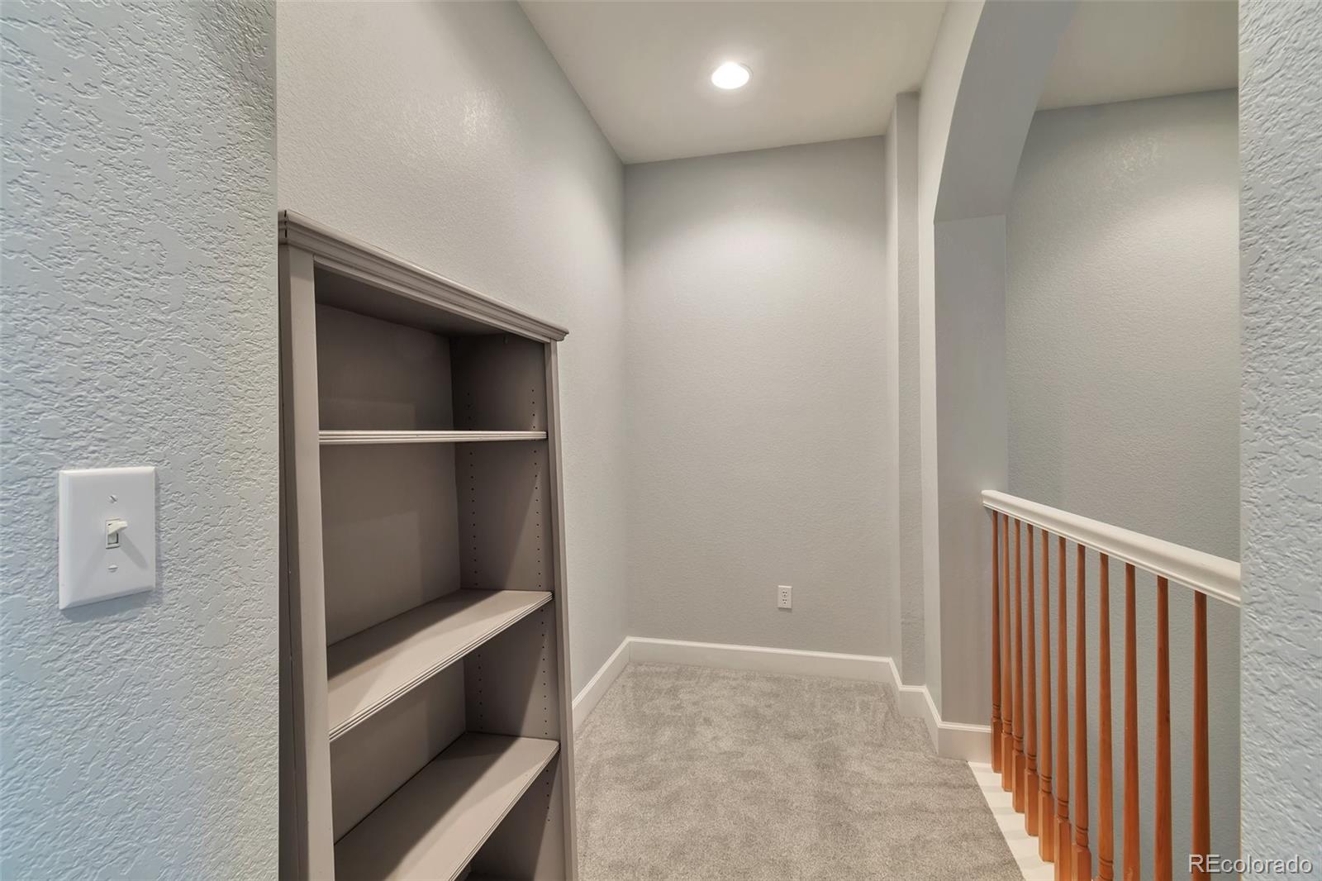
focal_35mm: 15
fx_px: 551
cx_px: 661
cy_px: 440
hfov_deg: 100.4
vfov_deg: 77.3
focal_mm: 10
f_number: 9
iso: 125
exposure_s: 1.3
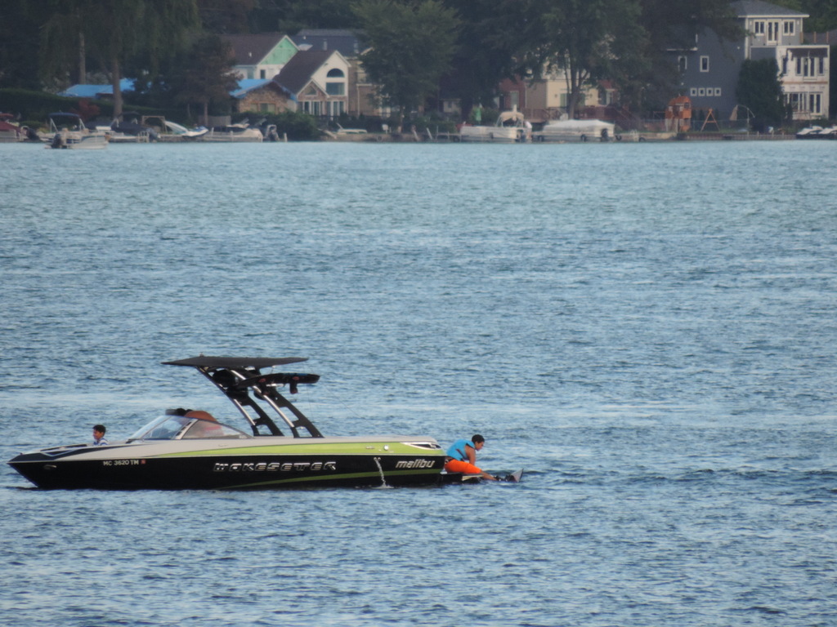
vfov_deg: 1.5
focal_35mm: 1000
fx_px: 24180
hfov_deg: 2.0
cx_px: 418
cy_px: 314
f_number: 5.9
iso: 400
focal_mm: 180
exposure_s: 1/250
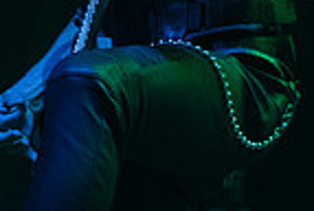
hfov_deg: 6.7
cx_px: 578
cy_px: -253
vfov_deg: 4.5
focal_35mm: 301
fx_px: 2631
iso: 2500
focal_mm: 66
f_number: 3.2
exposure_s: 1/320
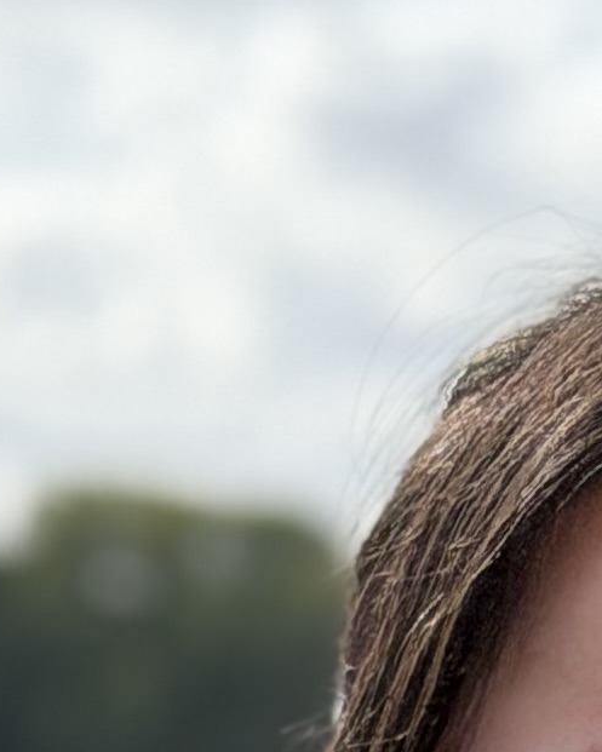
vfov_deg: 6.0
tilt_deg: -8.1
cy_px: 2090
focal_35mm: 304
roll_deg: -2.5
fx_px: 6769
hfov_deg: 5.1
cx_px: 807
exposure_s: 1/3096
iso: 100
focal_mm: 6.76
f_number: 1.78
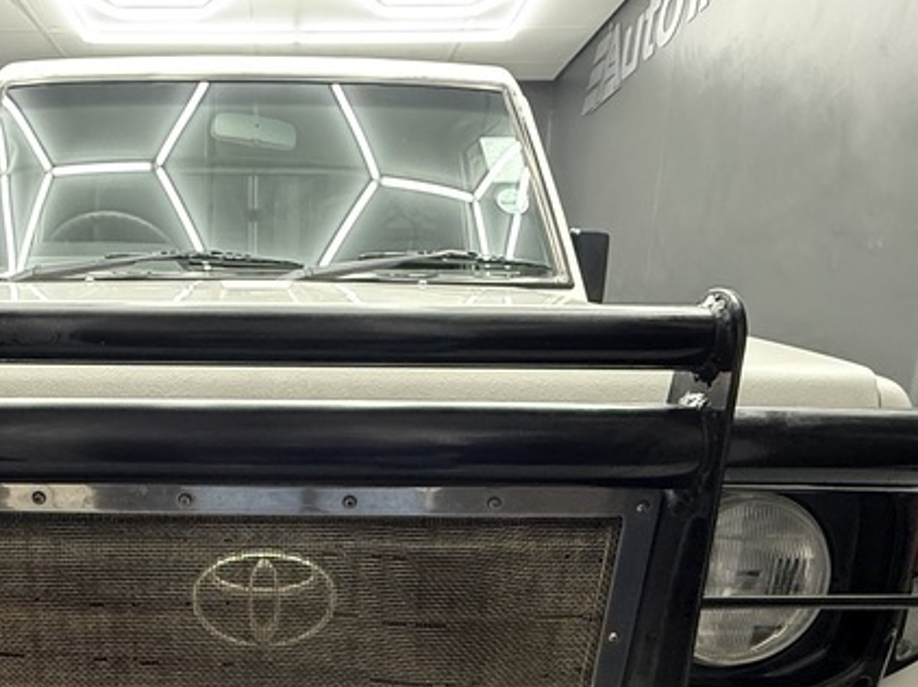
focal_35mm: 34
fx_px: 901
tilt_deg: -14.7
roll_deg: -0.2
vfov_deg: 39.1
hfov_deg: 52.2
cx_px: 257
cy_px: 602
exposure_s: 1/50
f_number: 2.2
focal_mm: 2.22
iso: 500
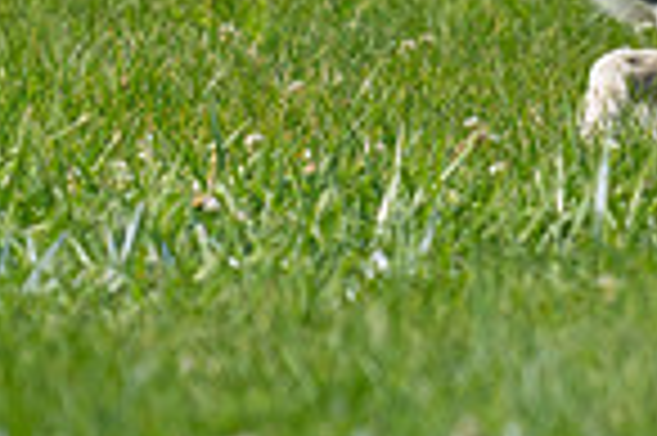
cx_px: 796
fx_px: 22623
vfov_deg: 1.1
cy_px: -218
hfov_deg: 1.7
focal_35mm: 1241
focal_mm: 312
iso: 1000
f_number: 6.3
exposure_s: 1/4000
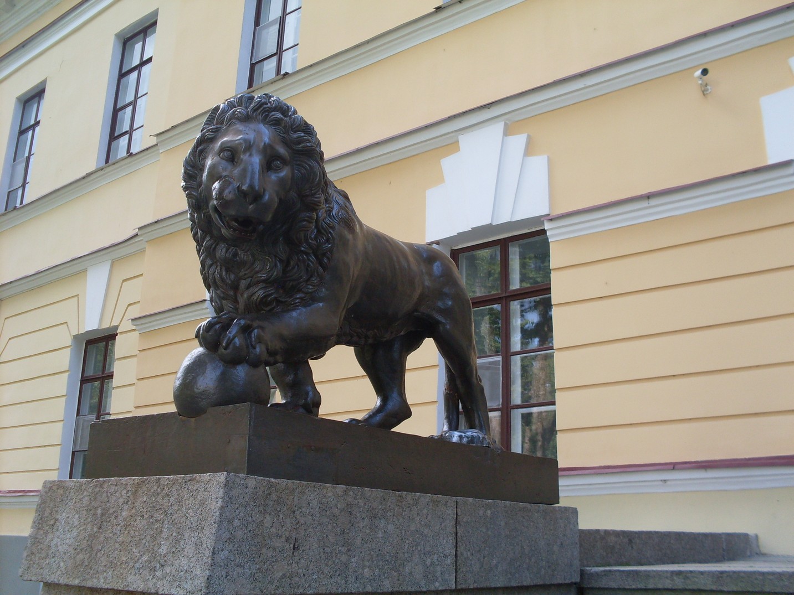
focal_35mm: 38
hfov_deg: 49.0
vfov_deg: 37.7
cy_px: 298
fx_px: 872
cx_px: 397
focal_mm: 6.3
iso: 80
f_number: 2.8
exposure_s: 1/250
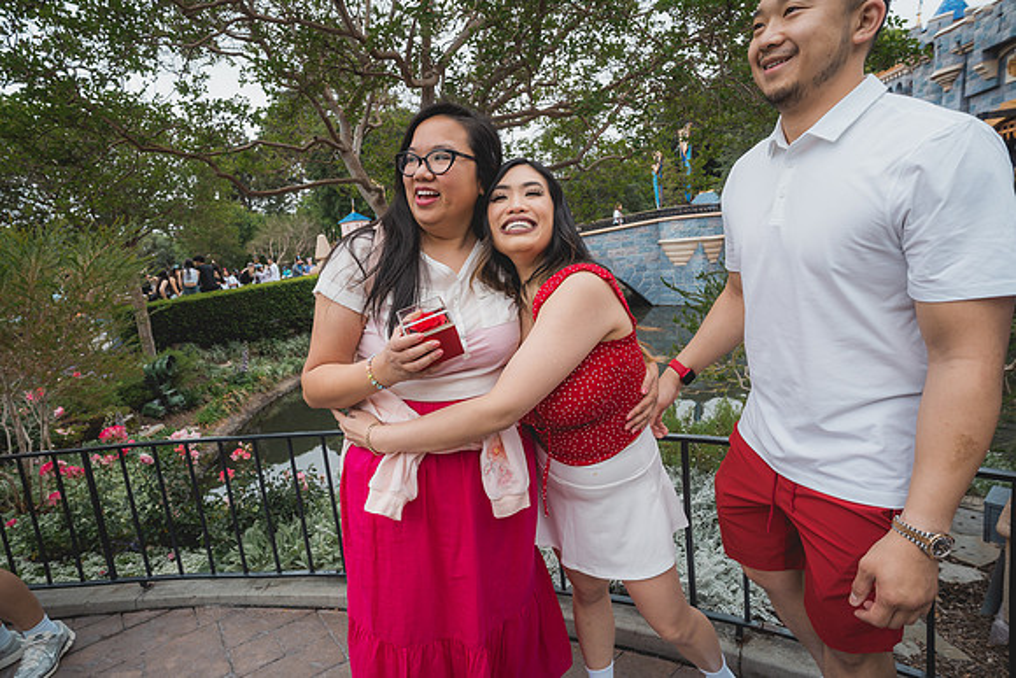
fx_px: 508
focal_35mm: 18
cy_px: 339
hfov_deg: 90.0
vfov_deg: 67.4
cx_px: 508
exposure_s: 1/160
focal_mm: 18
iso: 250
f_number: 4.5
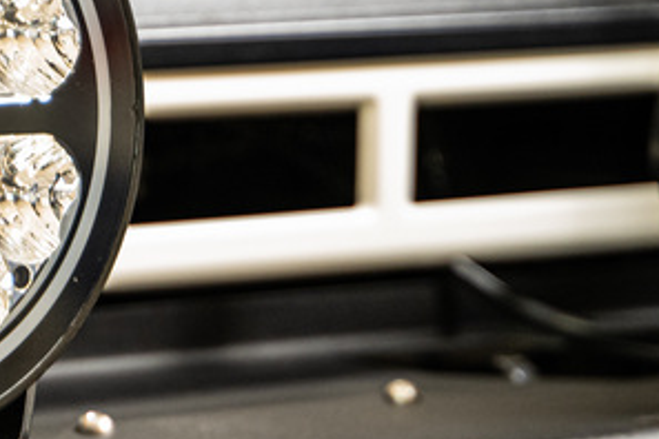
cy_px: 160
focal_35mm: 258
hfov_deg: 8.0
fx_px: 4722
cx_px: 176
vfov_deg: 5.3
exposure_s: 1/125
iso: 1600
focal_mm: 75
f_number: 2.8
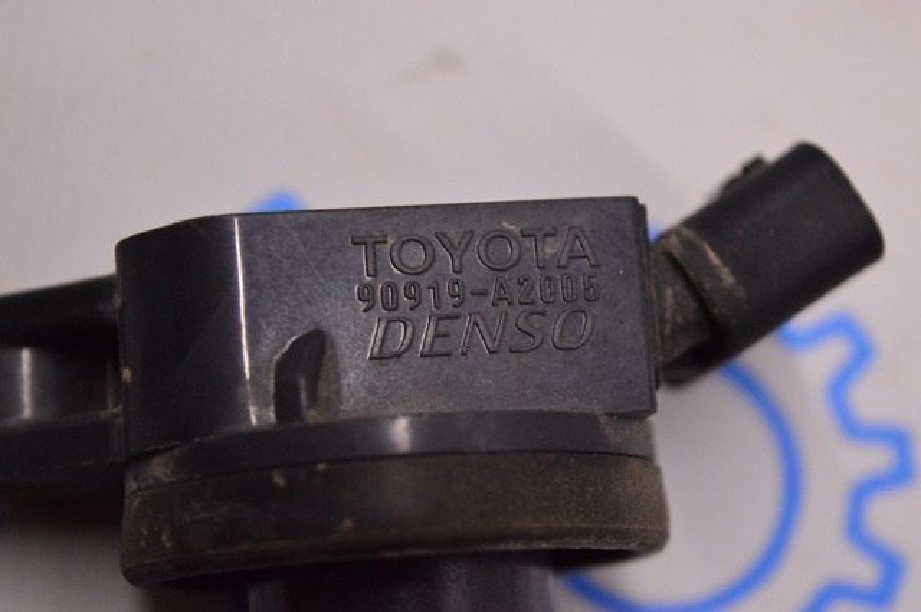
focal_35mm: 82
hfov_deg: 24.6
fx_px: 2108
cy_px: 306
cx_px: 460
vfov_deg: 16.5
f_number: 5.6
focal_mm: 55
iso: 3200
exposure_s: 1/320
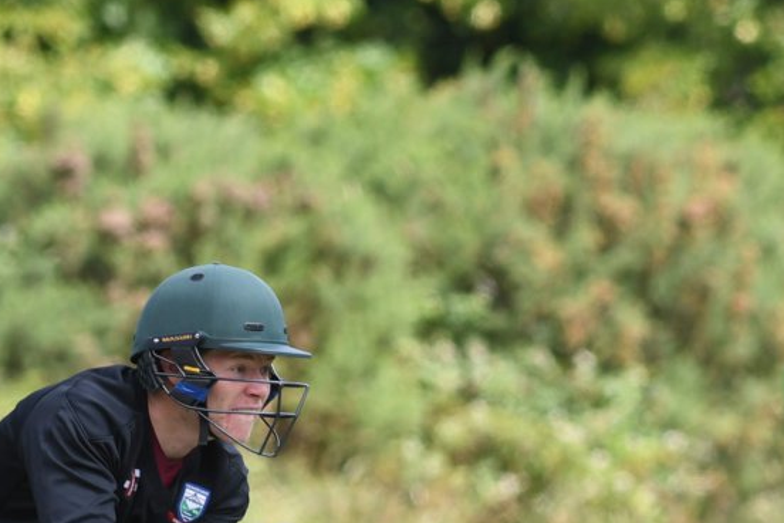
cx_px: 886
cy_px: 438
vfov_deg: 0.8
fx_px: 36388
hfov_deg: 1.2
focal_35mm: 1671
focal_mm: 300
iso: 200
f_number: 5.6
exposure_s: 1/640
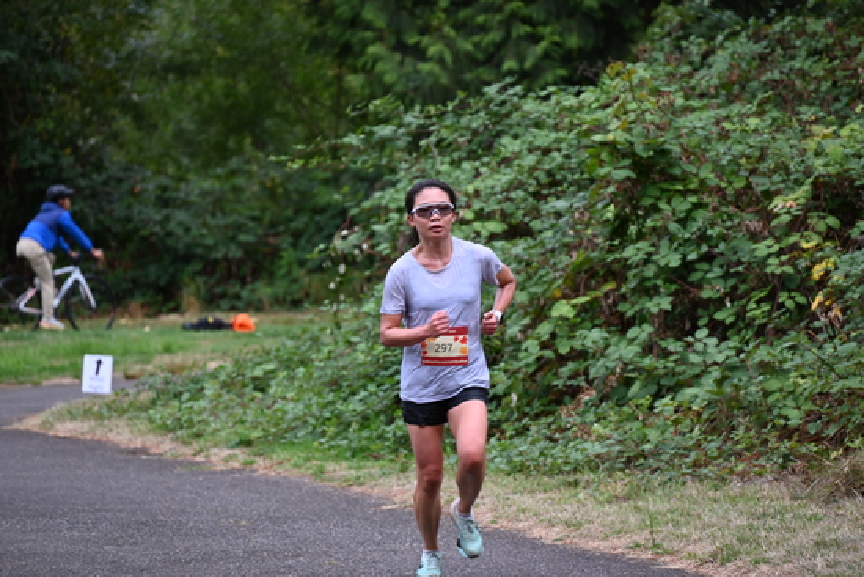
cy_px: 288
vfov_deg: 6.9
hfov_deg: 10.3
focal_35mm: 200
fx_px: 4801
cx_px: 432
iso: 560
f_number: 6.3
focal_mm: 200
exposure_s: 1/250
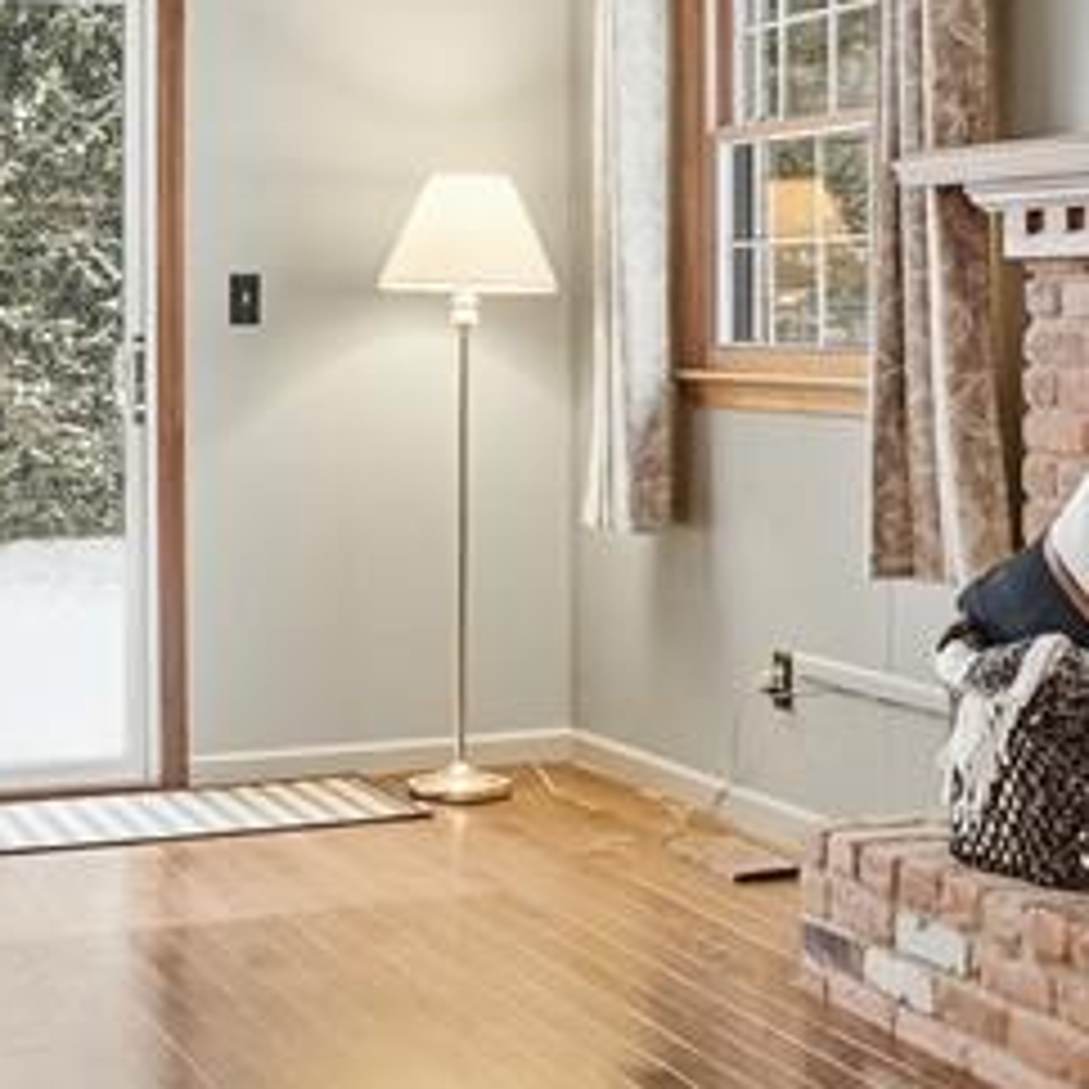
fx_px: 2171
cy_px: 353
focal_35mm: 61
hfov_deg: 28.1
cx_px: 590
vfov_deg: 28.0
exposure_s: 1/640
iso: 2000
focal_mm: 17
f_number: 8
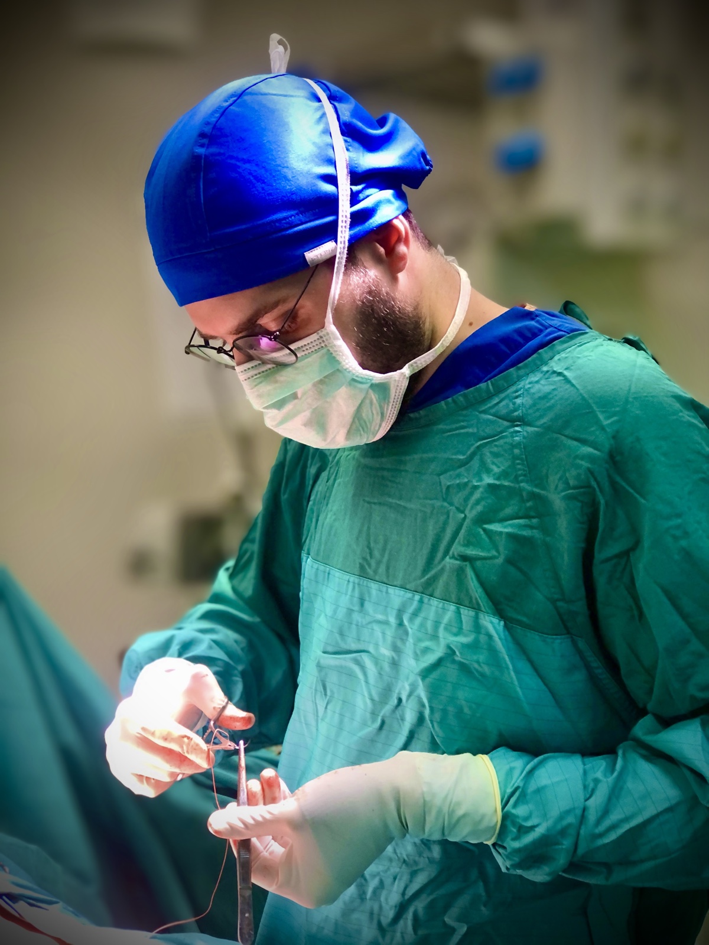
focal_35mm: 57
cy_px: 472
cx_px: 354
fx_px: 1557
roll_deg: -0.7
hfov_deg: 25.7
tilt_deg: -2.2
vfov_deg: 33.8
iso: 100
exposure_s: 1/33
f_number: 2.8
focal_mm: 6.6
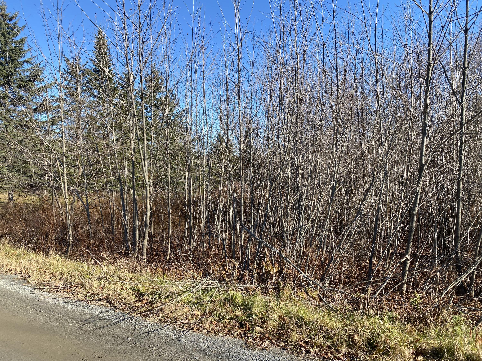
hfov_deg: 67.3
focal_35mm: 26
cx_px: 241
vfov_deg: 53.1
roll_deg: +0.5
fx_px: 362
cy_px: 180
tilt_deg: +0.7
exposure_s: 1/852
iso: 32
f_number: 1.8
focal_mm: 4.25
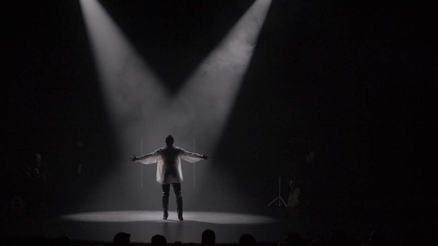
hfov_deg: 30.0
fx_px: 813
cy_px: 103
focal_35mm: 70
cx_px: 167
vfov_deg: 17.2
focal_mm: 35
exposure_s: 1/250
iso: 1600
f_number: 2.8
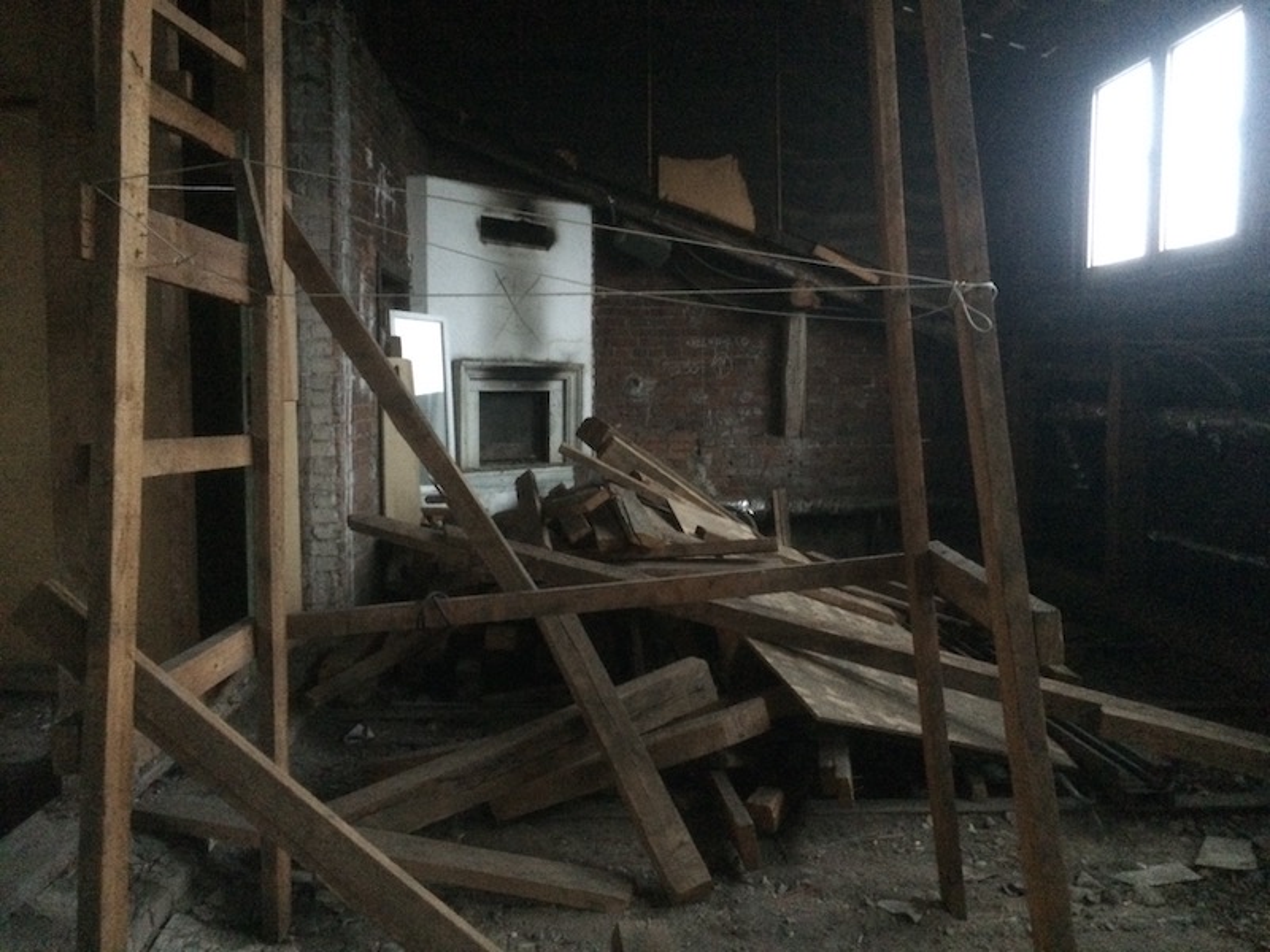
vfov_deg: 48.2
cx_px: 635
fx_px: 1064
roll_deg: +0.5
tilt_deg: -5.9
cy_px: 476
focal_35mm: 29
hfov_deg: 61.7
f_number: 2.2
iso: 1600
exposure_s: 1/17
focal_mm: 4.15
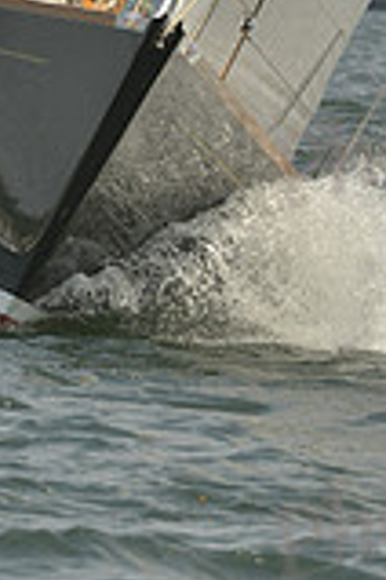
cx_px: 86
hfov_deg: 1.5
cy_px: -22
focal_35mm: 948
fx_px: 15246
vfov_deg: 2.2
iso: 280
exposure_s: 1/1000
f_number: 9
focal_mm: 260
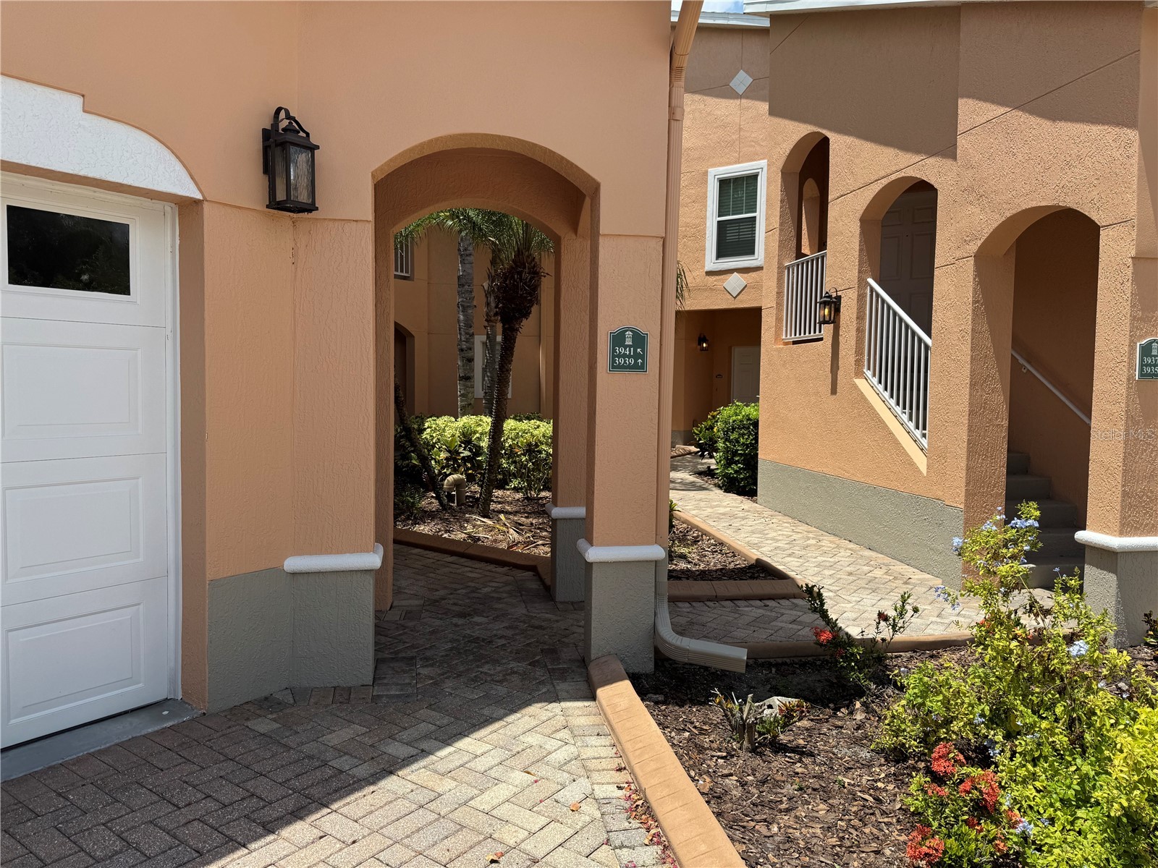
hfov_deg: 71.6
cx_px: 579
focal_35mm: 24
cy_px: 434
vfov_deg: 56.8
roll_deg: +0.8
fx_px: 803
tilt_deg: -2.7
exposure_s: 1/4049
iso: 80
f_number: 1.78
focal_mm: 6.76
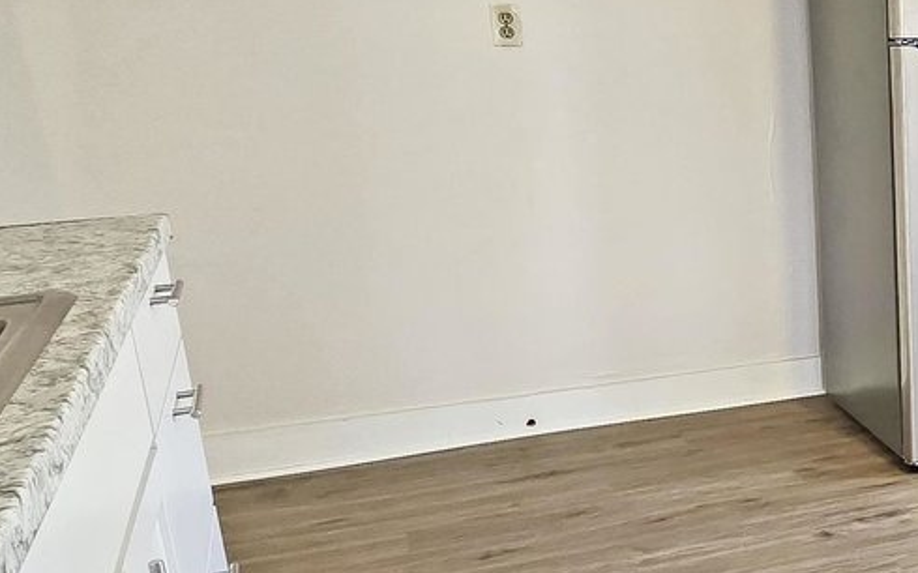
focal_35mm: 45
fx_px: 1126
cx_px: 1182
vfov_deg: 28.5
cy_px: 322
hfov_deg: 33.2
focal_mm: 2.2
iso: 125
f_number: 2.2
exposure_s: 1/60
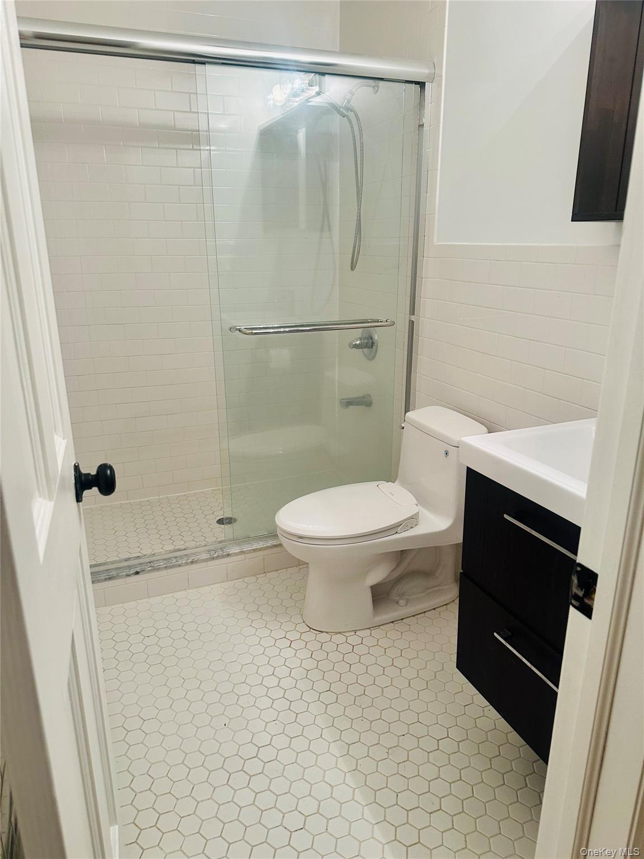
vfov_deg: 71.6
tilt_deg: -17.9
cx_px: 322
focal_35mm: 24
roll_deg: -0.9
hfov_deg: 56.8
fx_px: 595
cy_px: 430
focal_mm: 6.86
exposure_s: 1/60
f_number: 1.78
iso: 160
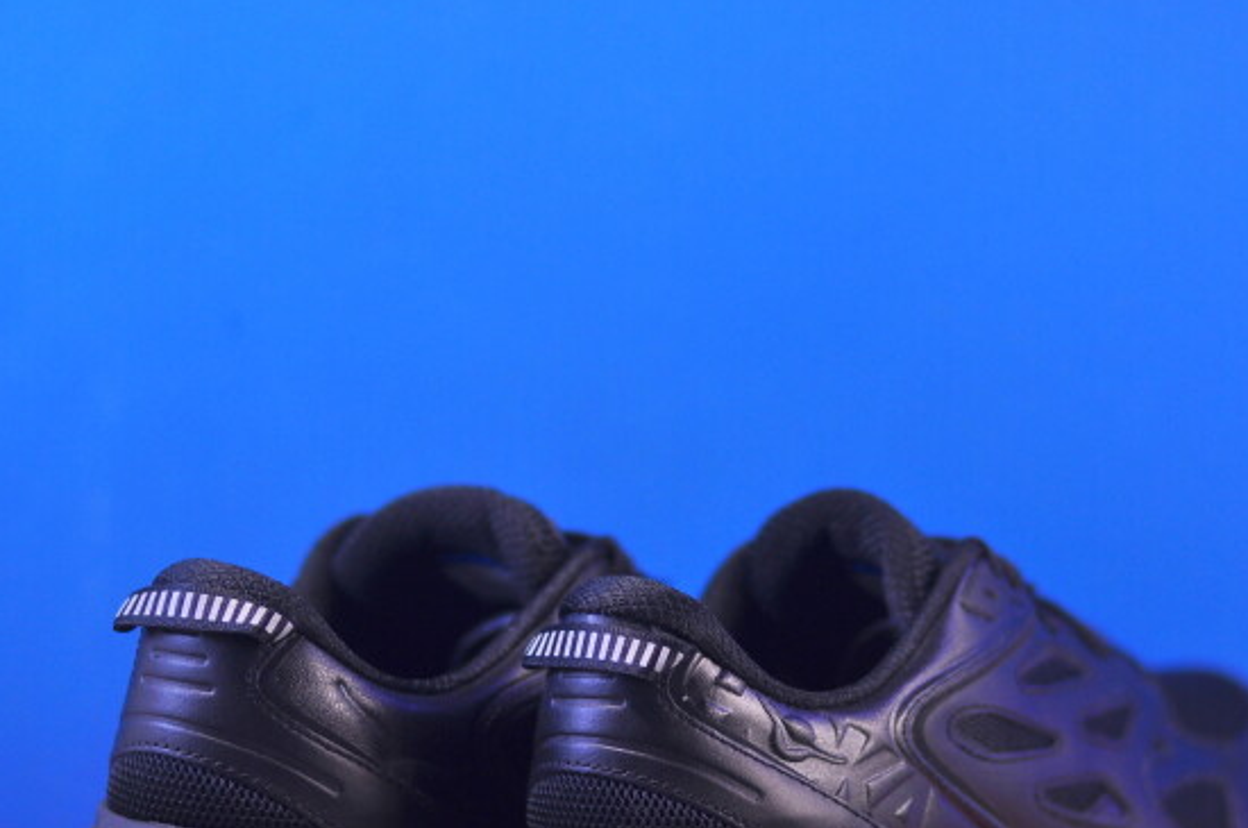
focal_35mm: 109
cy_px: 561
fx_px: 3773
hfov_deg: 18.8
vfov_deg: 12.5
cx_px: 672
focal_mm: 50
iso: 250
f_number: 2.2
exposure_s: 1/320
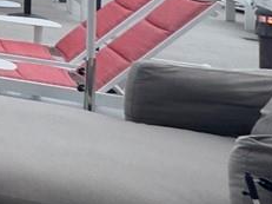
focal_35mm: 97
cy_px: -150
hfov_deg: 9.8
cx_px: -665
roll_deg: -1.4
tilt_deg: +0.4
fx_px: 762
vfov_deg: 13.8
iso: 40
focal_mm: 2.22
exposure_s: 1/479
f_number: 2.2
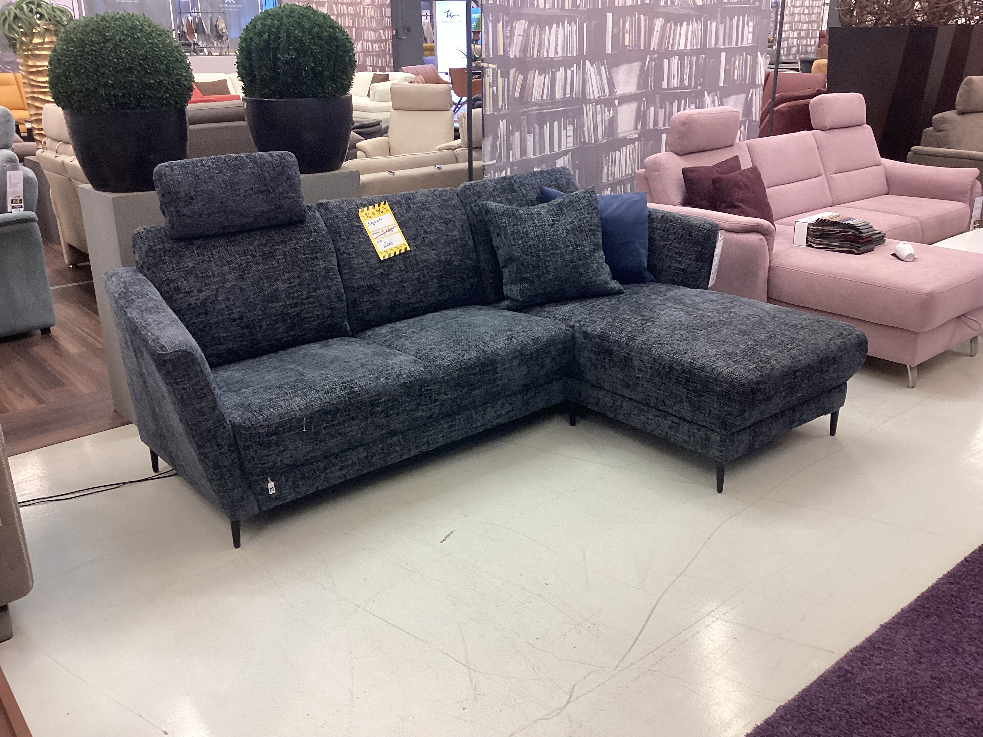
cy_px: 368
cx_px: 492
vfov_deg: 45.4
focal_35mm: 31
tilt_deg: -22.5
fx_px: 880
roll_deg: -0.5
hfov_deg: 58.4
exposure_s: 1/50
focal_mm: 3.3
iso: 160
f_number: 2.4
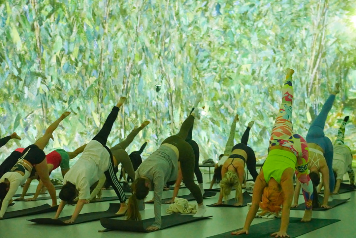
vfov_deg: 27.0
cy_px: 119
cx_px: 178
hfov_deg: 39.6
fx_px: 495
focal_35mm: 50
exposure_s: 1/125
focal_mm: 50
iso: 10000
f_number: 4
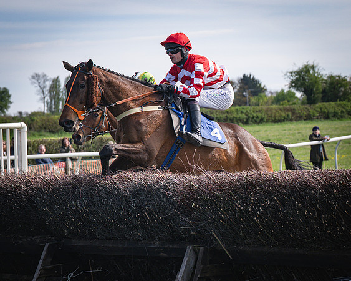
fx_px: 1410
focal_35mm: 136
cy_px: 151
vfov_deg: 11.4
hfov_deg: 14.2
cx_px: 165
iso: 400
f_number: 4
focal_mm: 70
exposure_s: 1/2500
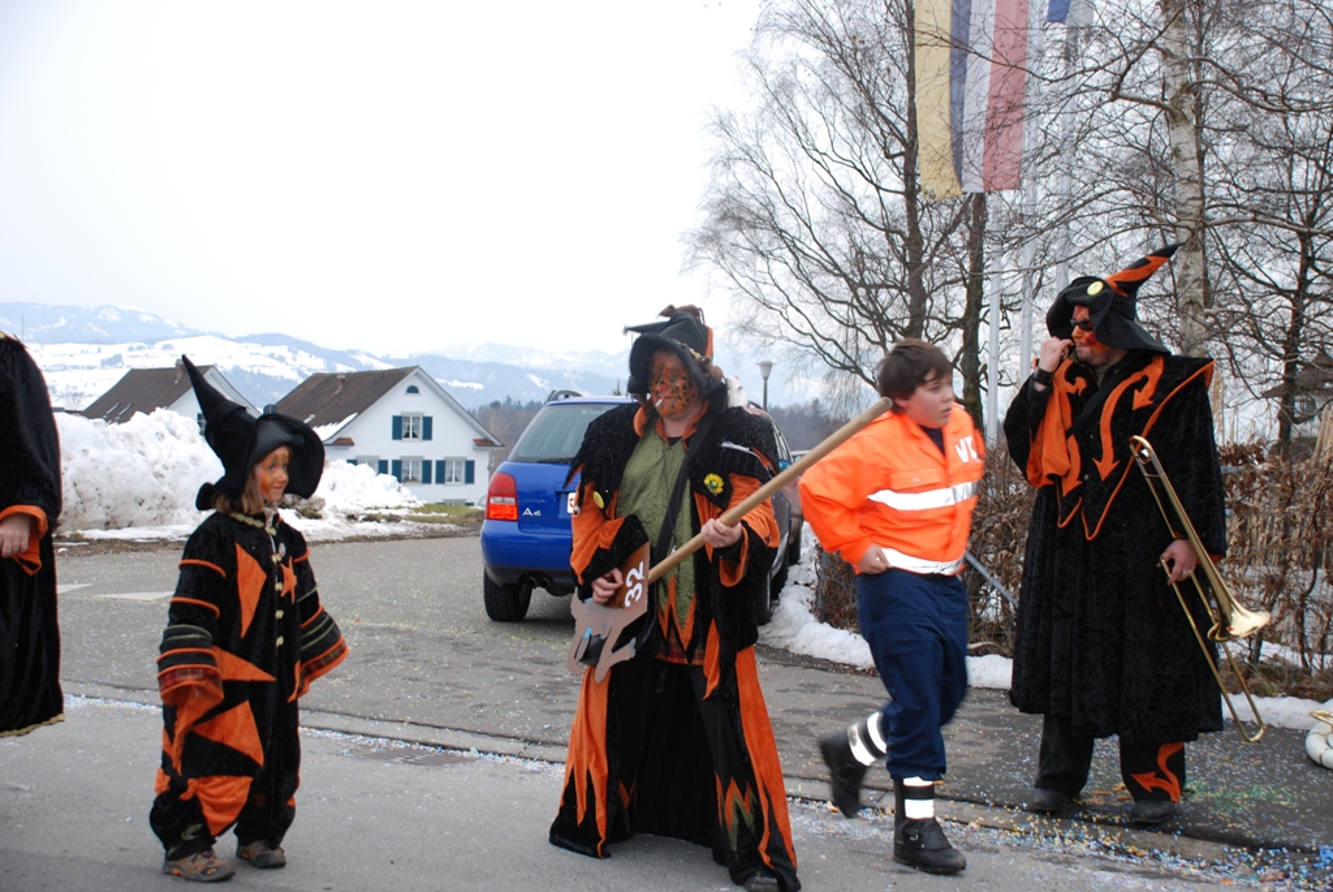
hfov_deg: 41.1
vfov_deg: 28.1
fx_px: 1779
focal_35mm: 48
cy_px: 446
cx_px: 666
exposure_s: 1/80
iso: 200
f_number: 4.2
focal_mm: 32
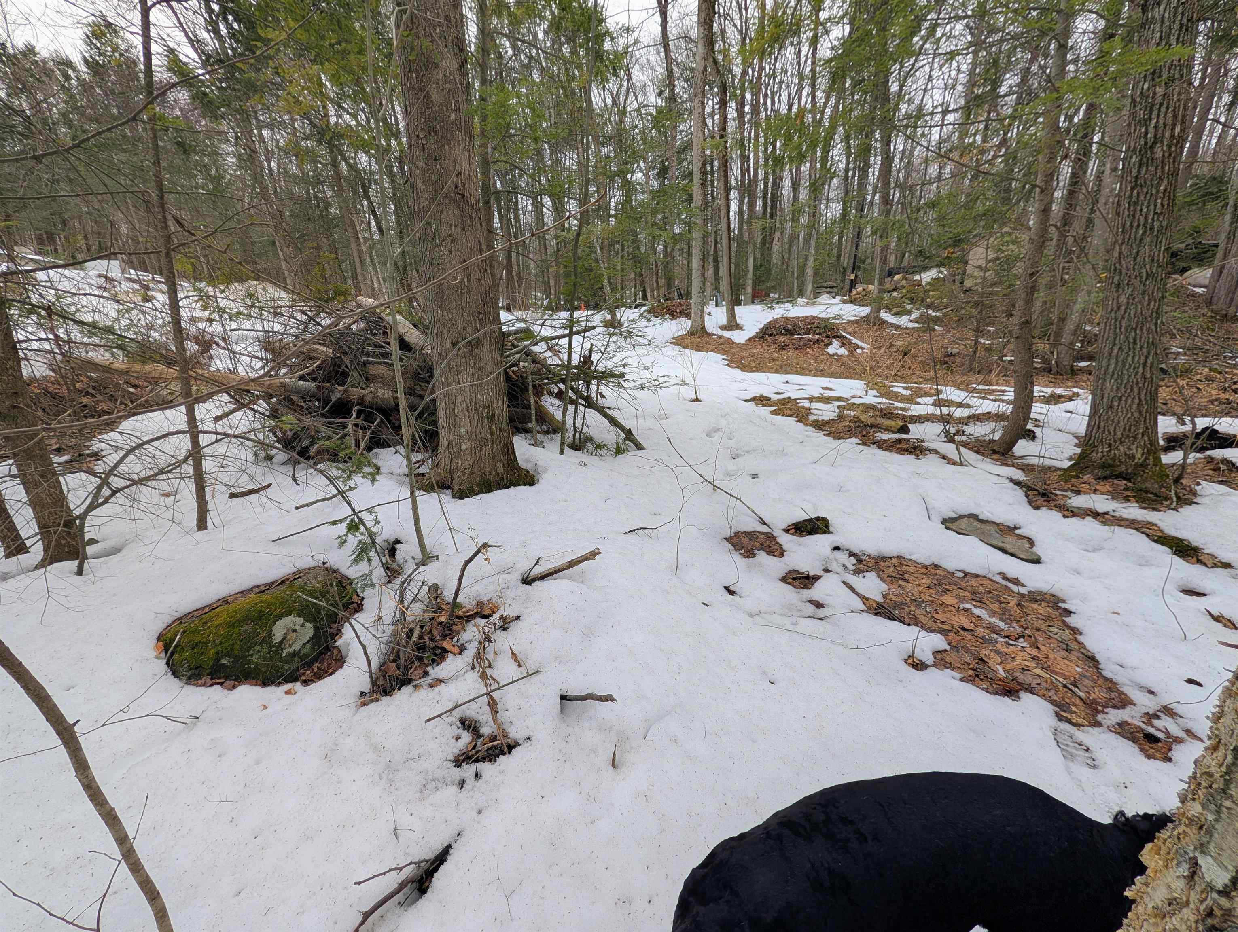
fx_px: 430
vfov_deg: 94.6
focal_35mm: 12
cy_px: 466
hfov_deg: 110.5
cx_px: 619
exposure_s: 1/1064
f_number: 1.7
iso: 51
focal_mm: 2.02
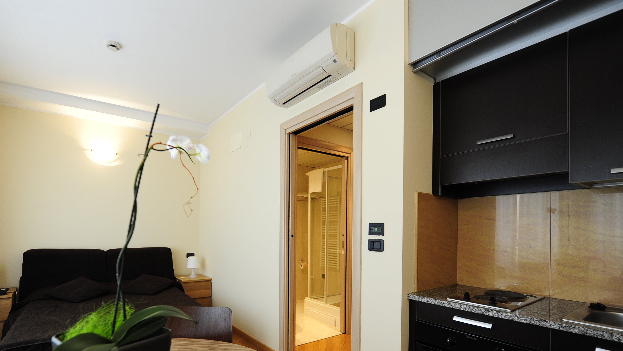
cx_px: 278
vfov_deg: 59.9
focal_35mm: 18
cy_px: 228
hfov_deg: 92.3
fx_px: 297
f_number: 3.2
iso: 800
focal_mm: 15
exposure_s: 1/125
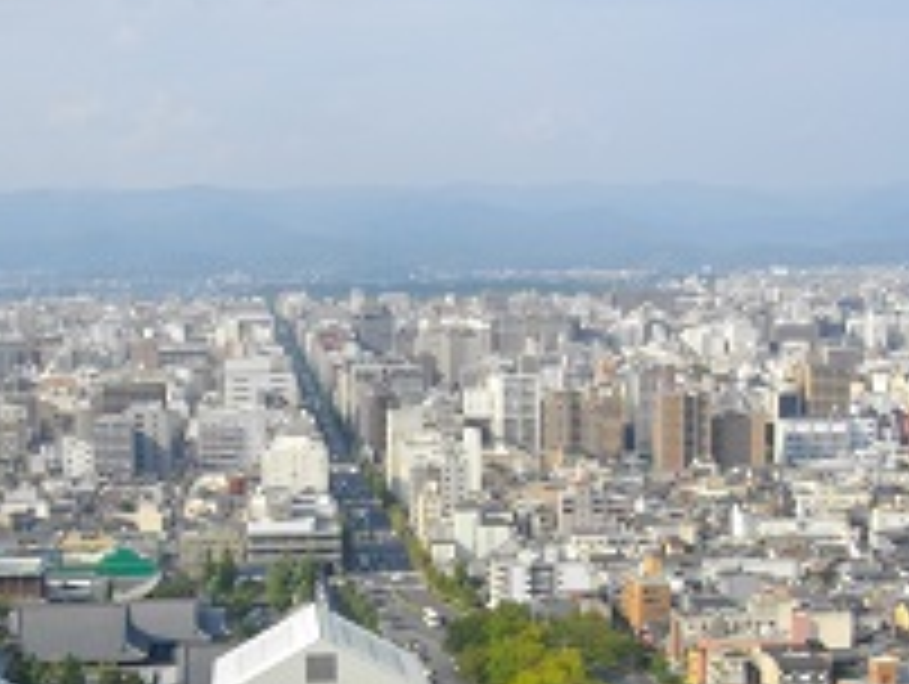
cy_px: 585
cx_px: 349
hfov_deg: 25.2
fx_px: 2024
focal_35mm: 77
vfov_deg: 18.9
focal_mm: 7.1
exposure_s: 1/200
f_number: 6.3
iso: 100
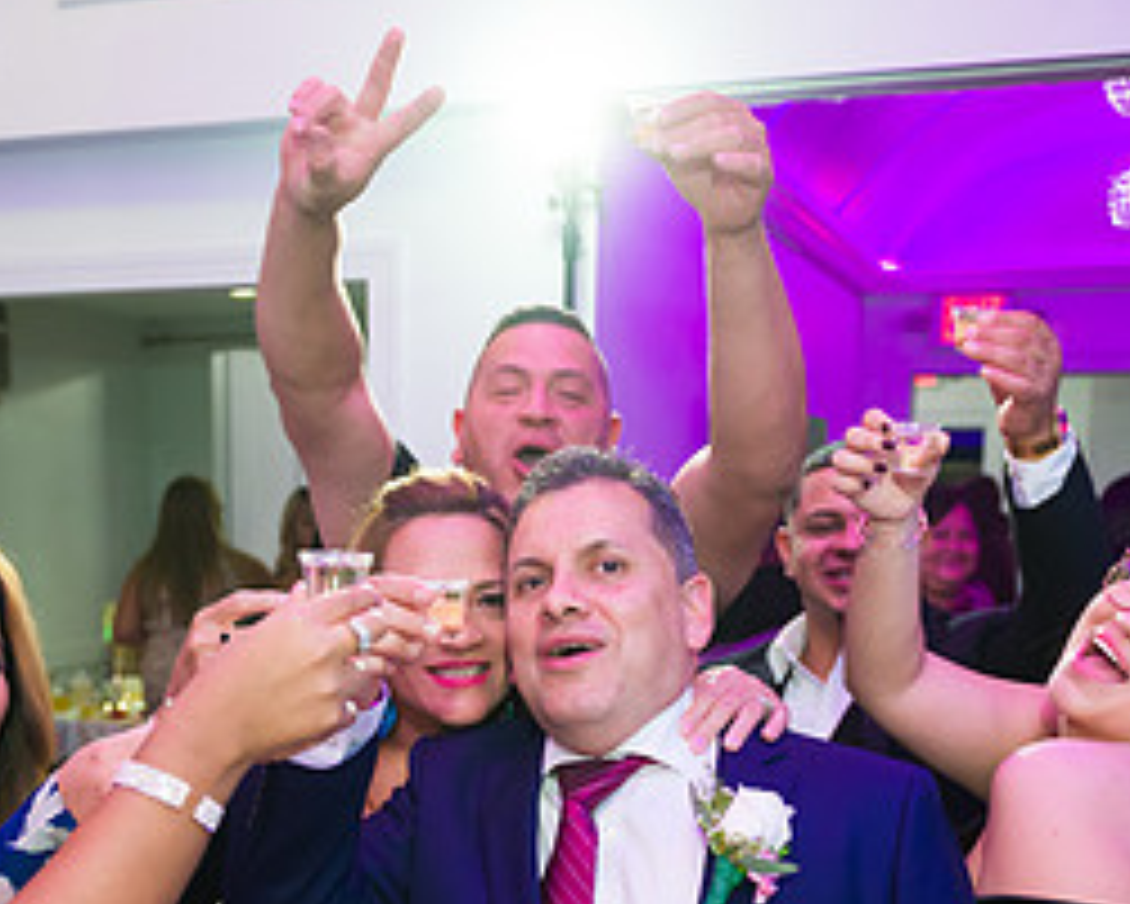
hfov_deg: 35.8
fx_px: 1740
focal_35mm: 52
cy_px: 843
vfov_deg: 27.9
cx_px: 419
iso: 800
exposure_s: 1/125
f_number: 3.2
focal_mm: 24
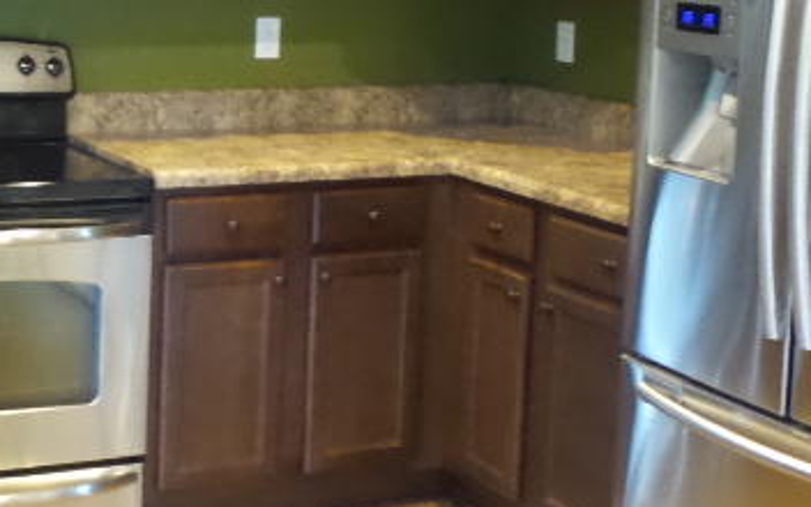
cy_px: 55
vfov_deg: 18.1
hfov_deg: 28.2
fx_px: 1569
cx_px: 129
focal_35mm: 71
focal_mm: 4.1
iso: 800
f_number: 2.8
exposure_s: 1/15
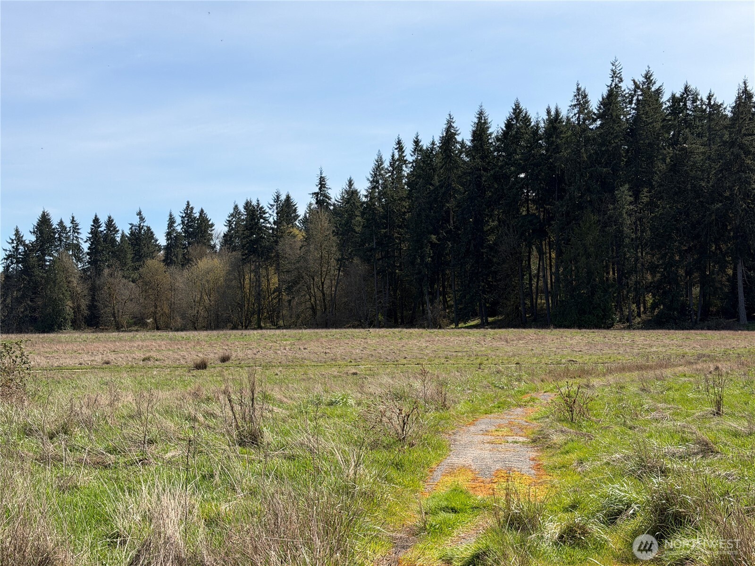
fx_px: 1047
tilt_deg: +1.1
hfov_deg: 39.7
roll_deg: +0.7
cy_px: 283
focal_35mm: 48
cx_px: 378
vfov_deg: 30.3
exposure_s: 1/3534
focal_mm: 6.76
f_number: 1.78
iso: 64
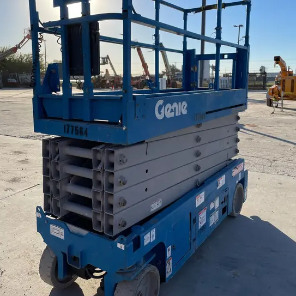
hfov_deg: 52.5
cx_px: 148
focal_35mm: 31
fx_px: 300
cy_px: 117
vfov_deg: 52.1
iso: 50
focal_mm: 4.2
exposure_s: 1/4831
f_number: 1.6
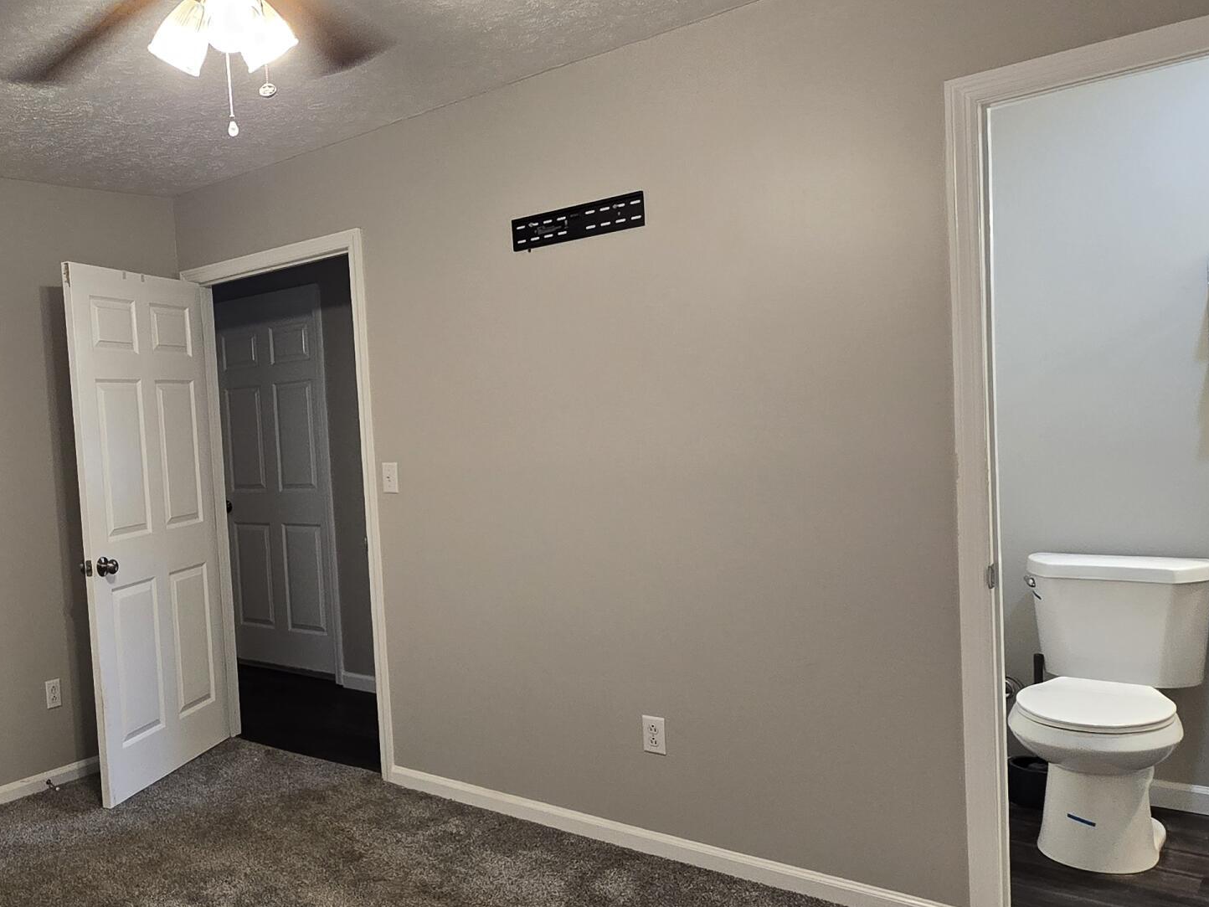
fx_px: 943
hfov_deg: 59.0
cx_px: 204
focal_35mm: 27
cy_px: 486
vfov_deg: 51.3
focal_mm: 2.2
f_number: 2.2
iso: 200
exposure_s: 1/60
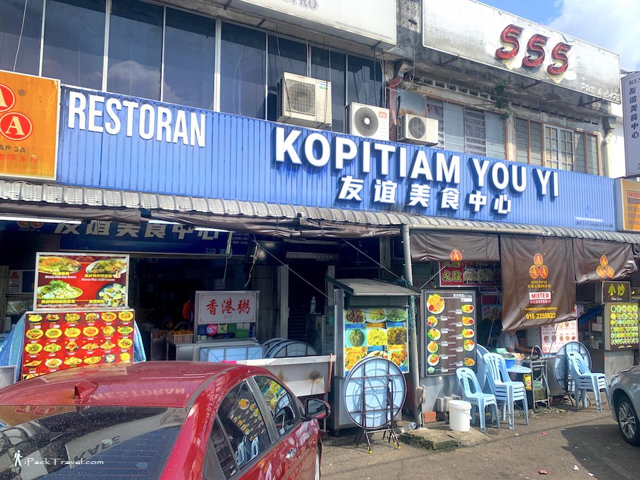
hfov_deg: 67.3
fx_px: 481
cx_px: 320
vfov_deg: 53.1
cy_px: 240
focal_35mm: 26
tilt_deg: +6.7
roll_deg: +0.7
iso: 25
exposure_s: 1/1447
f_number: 1.8
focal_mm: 4.25
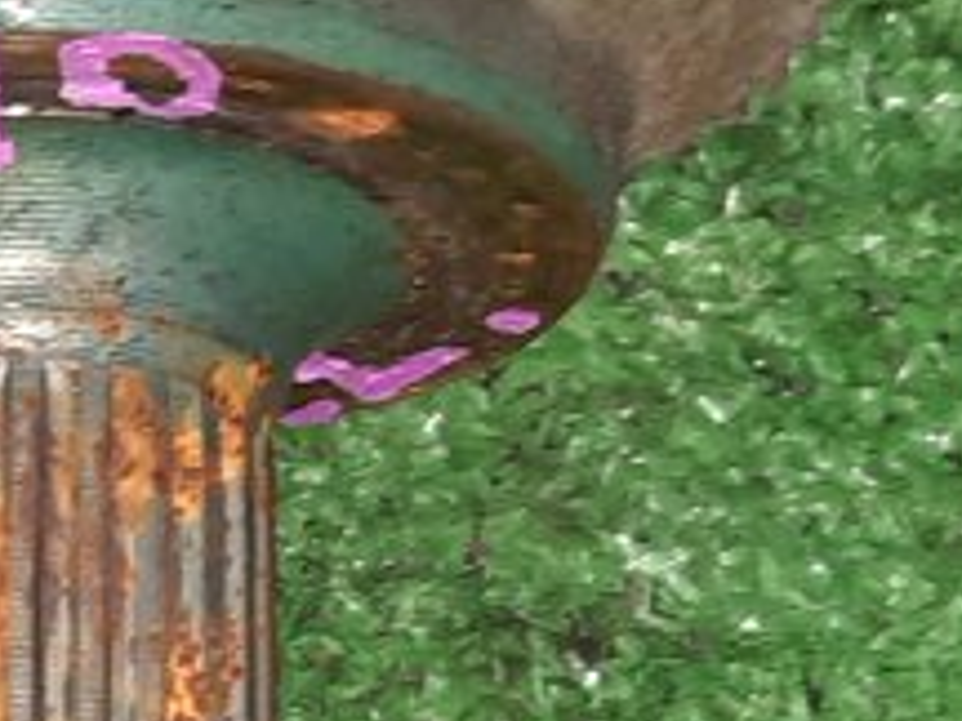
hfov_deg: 11.7
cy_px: 378
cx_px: -49
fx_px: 4641
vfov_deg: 8.9
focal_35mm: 167
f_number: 2
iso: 328
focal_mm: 4.6
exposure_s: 1/25
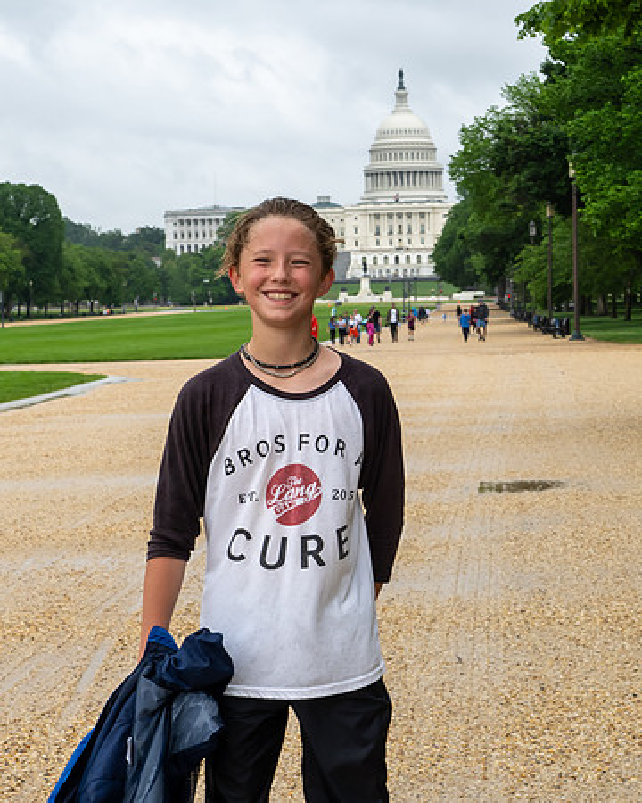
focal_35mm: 81
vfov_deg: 23.7
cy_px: 361
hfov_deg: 19.0
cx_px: 390
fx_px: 1913
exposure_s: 1/250
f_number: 10
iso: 320
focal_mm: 35
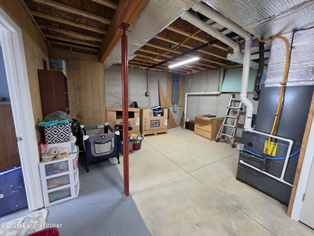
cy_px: 118
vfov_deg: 89.9
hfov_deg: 106.2
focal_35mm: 13
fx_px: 118
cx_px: 157
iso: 200
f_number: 1.9
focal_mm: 2.2
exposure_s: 1/60
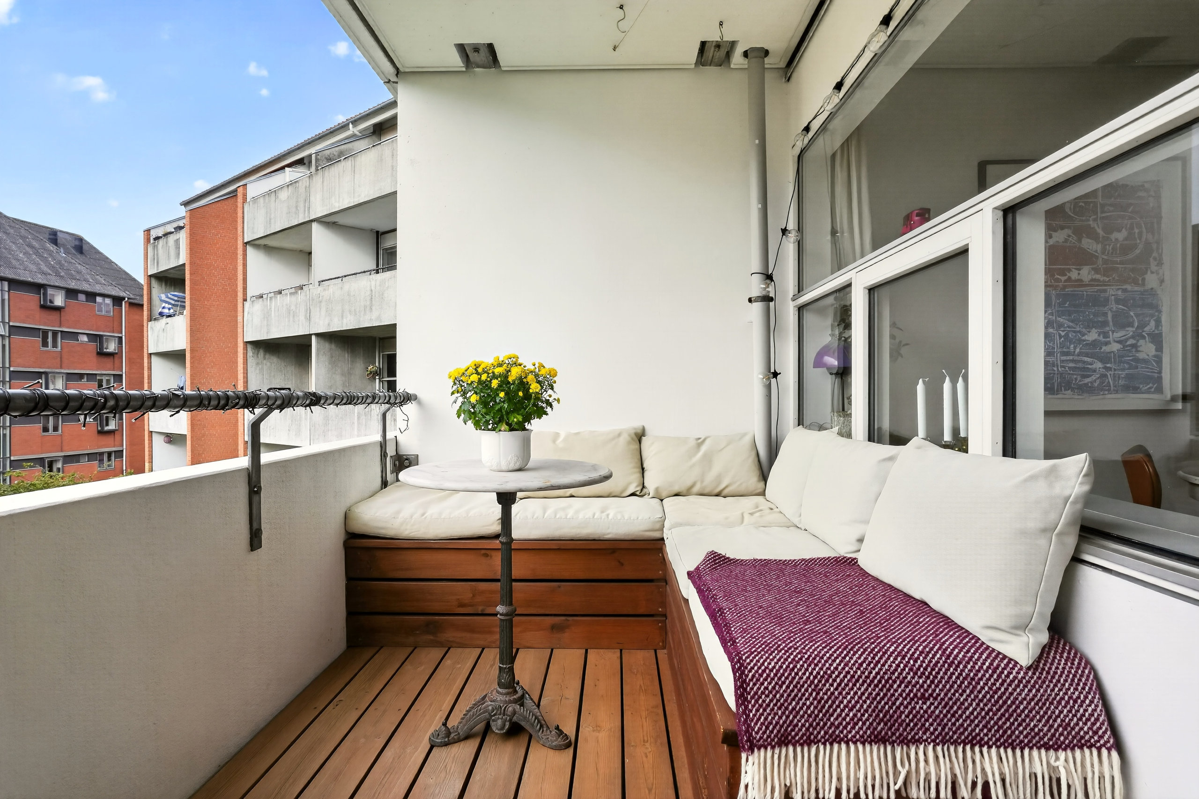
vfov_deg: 61.9
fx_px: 666
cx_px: 600
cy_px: 400
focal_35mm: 20
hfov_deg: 84.0
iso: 400
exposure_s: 1/125
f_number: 8
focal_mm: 20
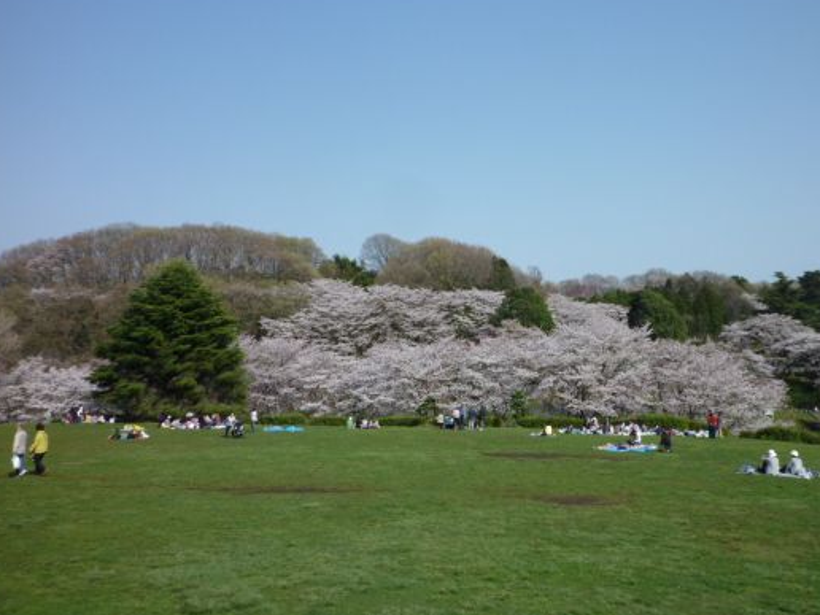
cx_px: 439
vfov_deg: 45.3
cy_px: 257
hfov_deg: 58.3
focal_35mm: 31
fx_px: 734
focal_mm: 4.4
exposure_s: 1/800
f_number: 4.5
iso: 80
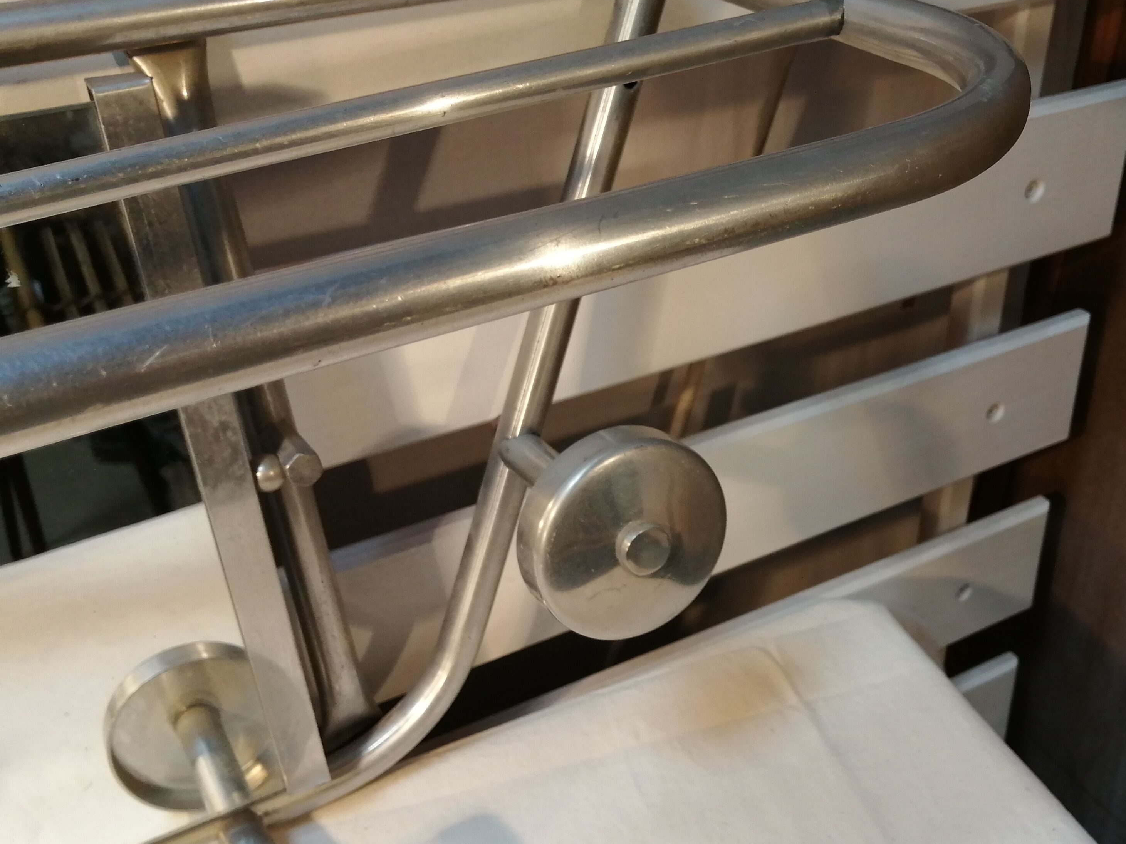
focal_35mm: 37
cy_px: 479
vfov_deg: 38.6
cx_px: 752
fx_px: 1203
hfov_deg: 49.3
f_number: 1.8
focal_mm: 3.46
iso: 80
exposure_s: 1/100
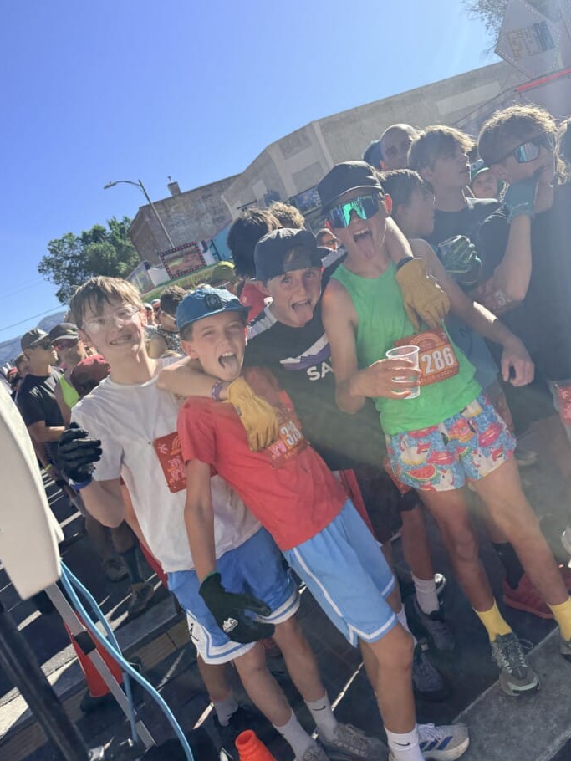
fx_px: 594
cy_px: 387
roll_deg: +24.7
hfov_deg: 51.3
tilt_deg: -11.4
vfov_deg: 65.3
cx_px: 312
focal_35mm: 27
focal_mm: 6.76
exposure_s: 1/3145
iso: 100
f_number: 1.78
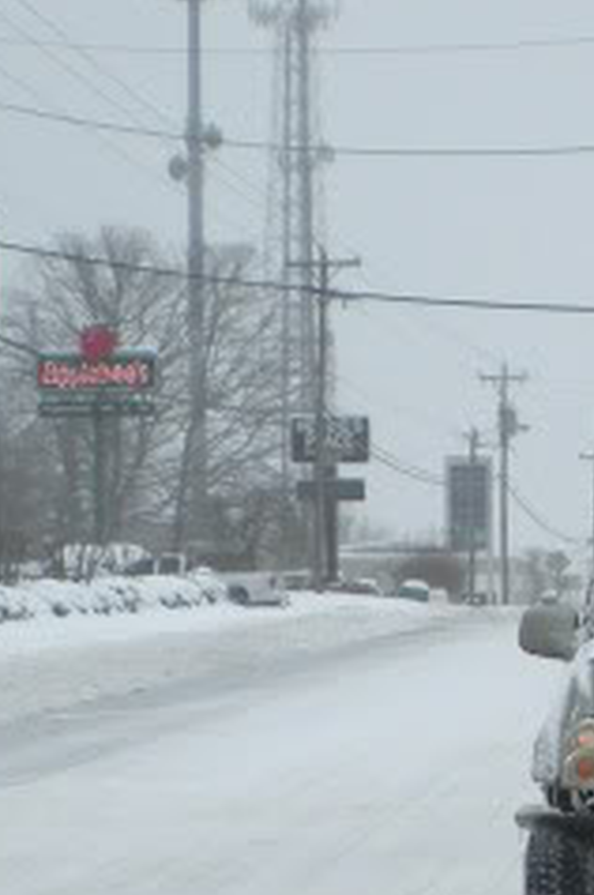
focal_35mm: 133
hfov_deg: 10.2
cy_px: 842
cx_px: 579
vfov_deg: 15.2
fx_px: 3301
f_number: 4.6
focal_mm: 6.3
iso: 64
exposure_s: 1/394
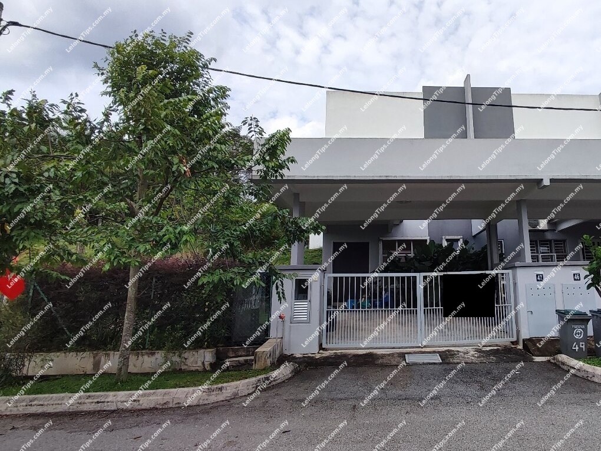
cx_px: 300
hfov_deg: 94.5
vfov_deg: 78.1
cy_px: 226
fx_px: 278
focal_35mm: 16
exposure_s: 1/1139
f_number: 2.2
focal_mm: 1.65
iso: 50
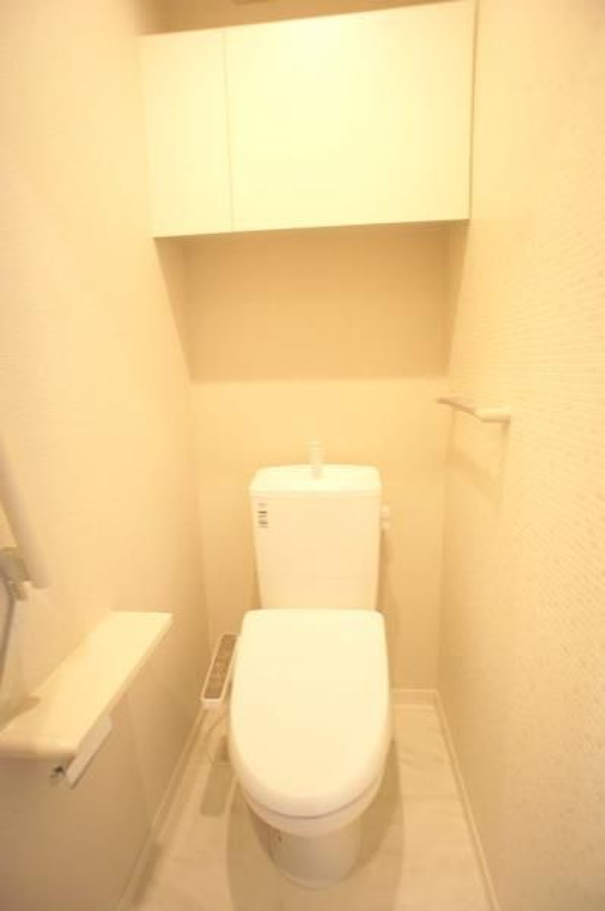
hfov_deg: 53.0
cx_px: 302
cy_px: 456
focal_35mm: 24
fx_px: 607
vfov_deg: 73.8
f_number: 2.8
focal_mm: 16
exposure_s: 1/30
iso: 400
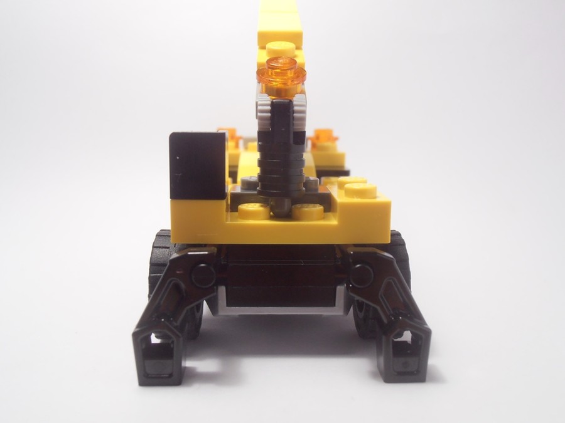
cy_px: 212
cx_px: 282
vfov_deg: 38.7
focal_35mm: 37
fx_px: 604
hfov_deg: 50.1
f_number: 3.9
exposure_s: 1/40
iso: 80
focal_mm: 6.61
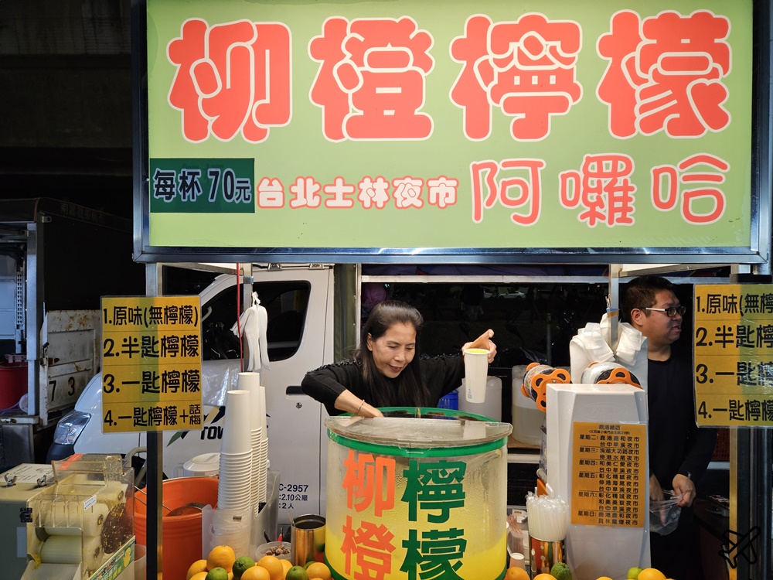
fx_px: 514
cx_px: 386
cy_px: 290
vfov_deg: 58.9
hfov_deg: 73.9
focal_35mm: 23
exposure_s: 1/120
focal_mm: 5.4
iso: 100
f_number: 1.8
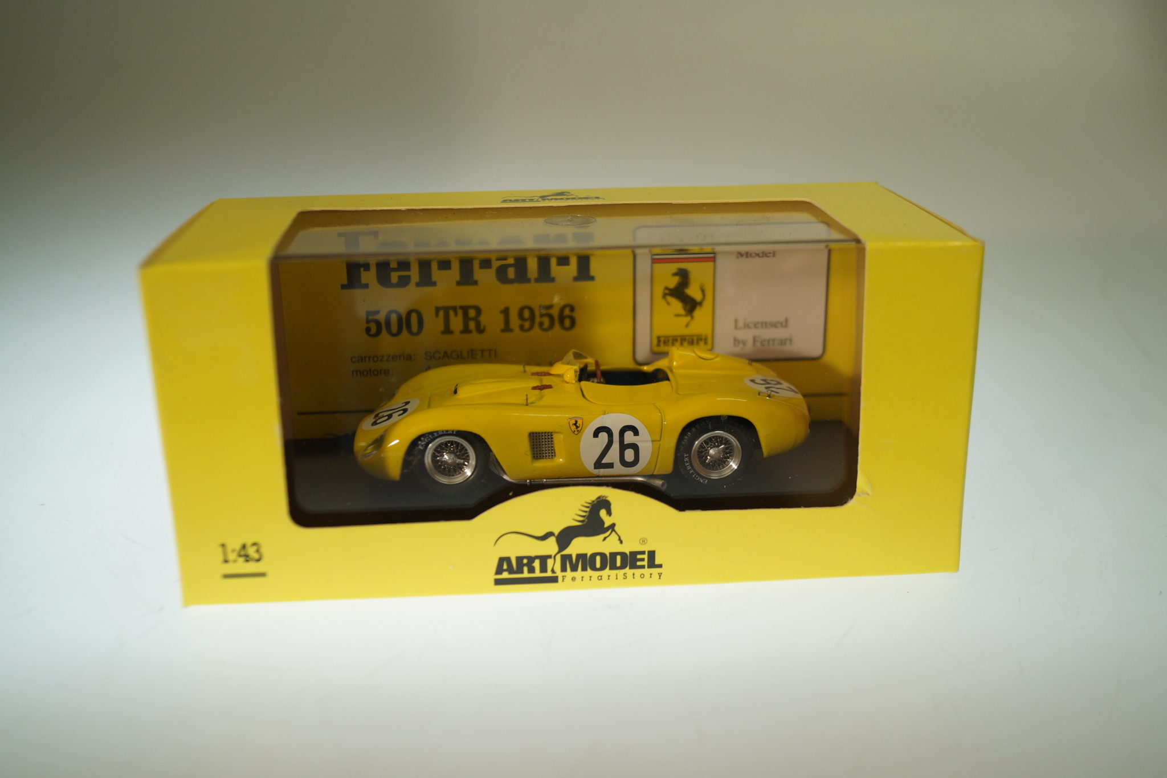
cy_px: 389
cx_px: 584
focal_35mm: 39
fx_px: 1264
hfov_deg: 49.6
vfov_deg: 34.2
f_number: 4
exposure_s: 1/160
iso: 200
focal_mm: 26
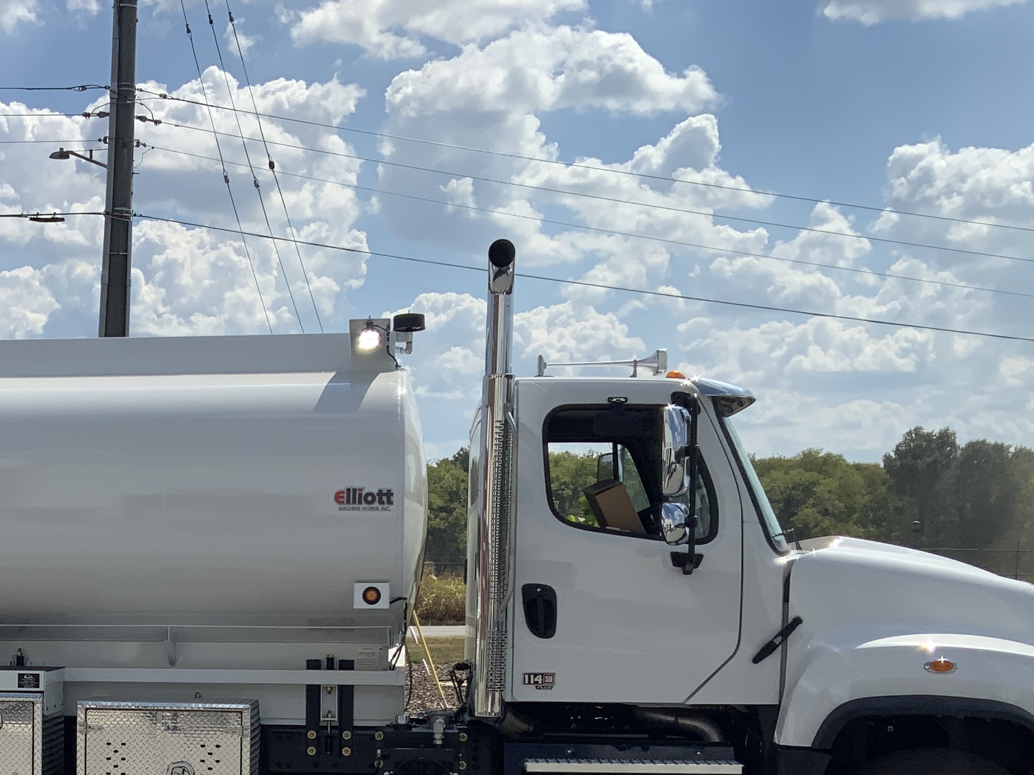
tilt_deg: -5.0
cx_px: 130
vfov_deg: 22.9
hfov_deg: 30.0
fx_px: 1852
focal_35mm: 62
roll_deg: -1.2
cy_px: 738
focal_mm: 3
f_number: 1.8
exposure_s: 1/3534
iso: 20
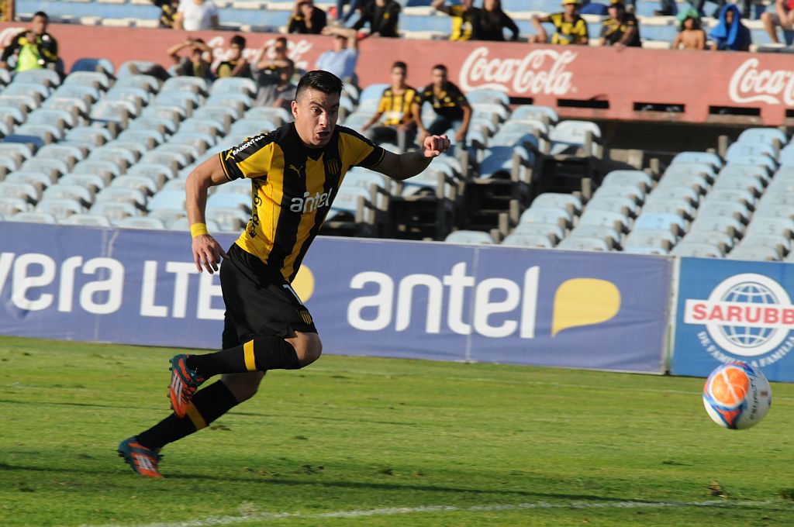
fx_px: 9912
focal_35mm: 450
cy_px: 264
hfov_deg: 4.6
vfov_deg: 3.0
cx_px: 397
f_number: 13
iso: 1000
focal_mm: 300
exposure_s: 1/640
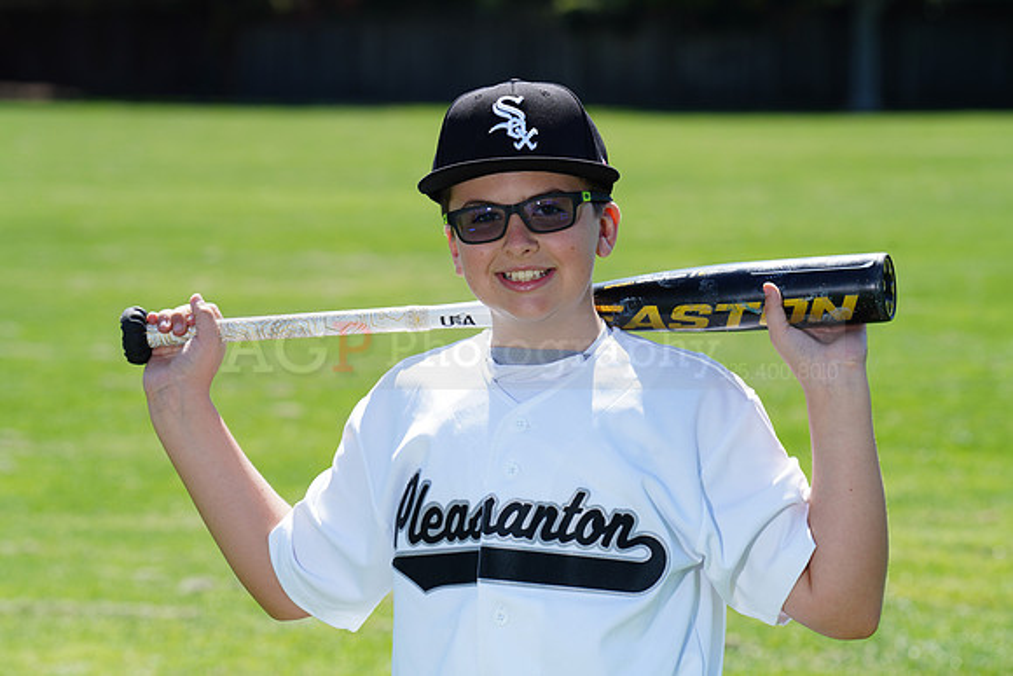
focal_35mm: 191
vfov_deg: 7.2
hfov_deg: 10.8
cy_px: 338
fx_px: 5376
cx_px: 506
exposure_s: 1/250
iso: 200
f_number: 9
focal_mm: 191
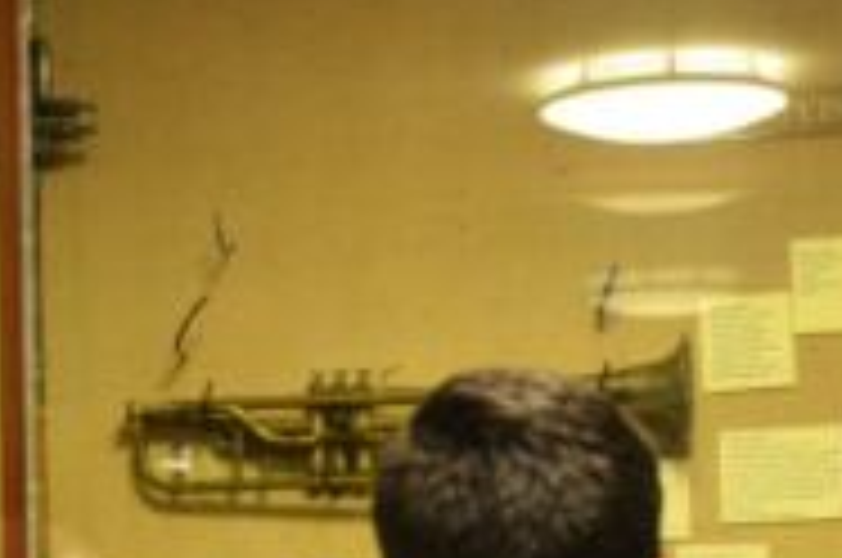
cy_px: 853
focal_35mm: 113
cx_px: 135
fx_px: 2638
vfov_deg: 11.5
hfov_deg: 17.9
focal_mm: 22
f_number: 3.8
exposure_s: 1/20
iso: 800
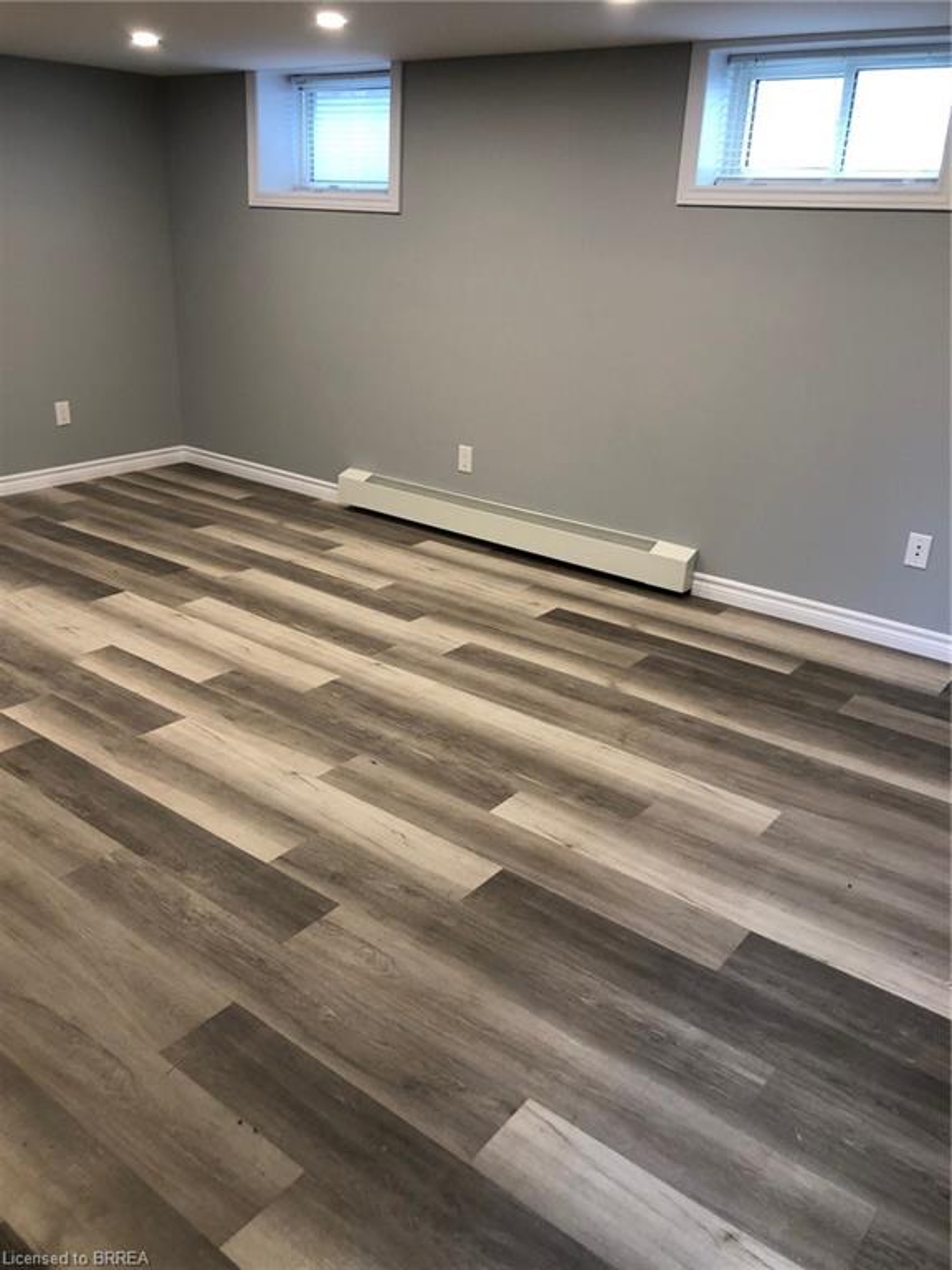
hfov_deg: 49.7
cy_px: 635
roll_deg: -2.5
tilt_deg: -21.6
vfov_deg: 63.4
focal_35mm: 28
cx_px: 476
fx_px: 1027
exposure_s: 1/24
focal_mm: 3.99
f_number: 1.8
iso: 40
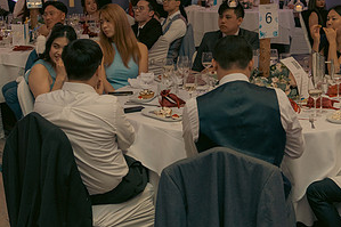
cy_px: 50
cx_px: 238
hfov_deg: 29.4
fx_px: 644
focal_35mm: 68
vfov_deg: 19.8
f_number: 3.5
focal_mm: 35
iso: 2500
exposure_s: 1/160
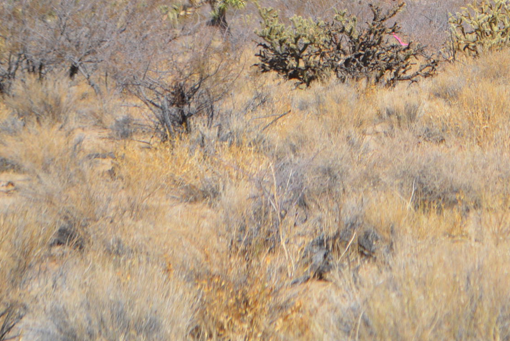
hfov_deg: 9.3
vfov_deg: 6.3
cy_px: -14
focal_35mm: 219
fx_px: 3109
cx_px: 558
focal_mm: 55
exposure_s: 1/1600
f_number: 7.1
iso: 400
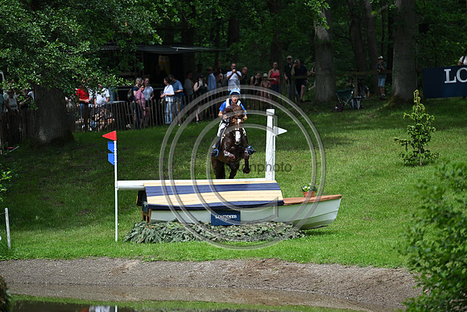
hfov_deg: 10.3
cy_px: 156
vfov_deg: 6.9
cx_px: 234
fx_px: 2595
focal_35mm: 200
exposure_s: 1/1250
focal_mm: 200
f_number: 3.5
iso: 200
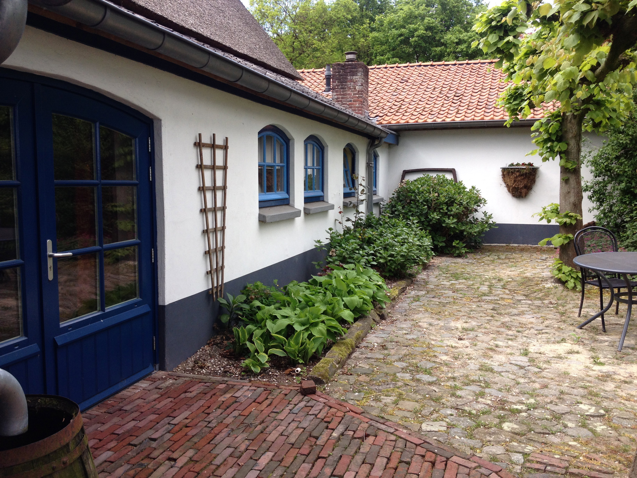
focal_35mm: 35
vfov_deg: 40.7
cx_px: 318
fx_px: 644
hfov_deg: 52.6
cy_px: 239
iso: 50
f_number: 2.4
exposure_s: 1/337
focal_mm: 4.28
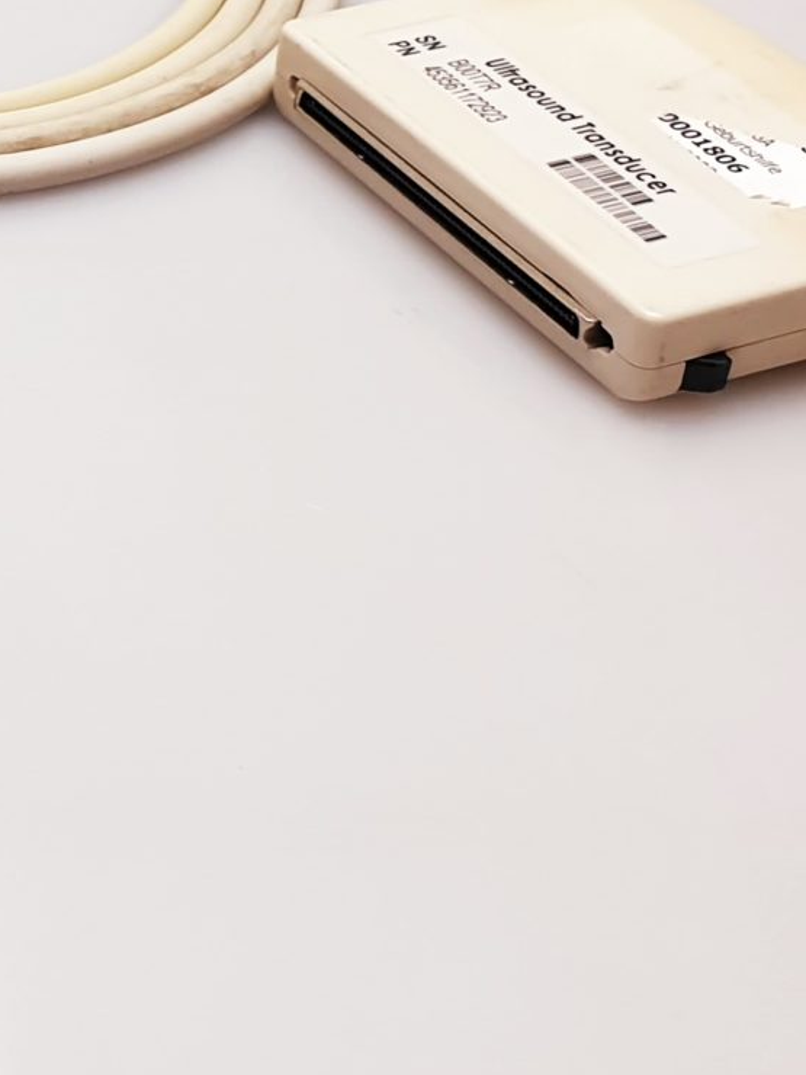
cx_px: -611
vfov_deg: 21.7
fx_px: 2794
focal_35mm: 90
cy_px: 324
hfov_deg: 14.6
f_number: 2.4
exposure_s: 1/100
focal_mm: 4.3
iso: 100
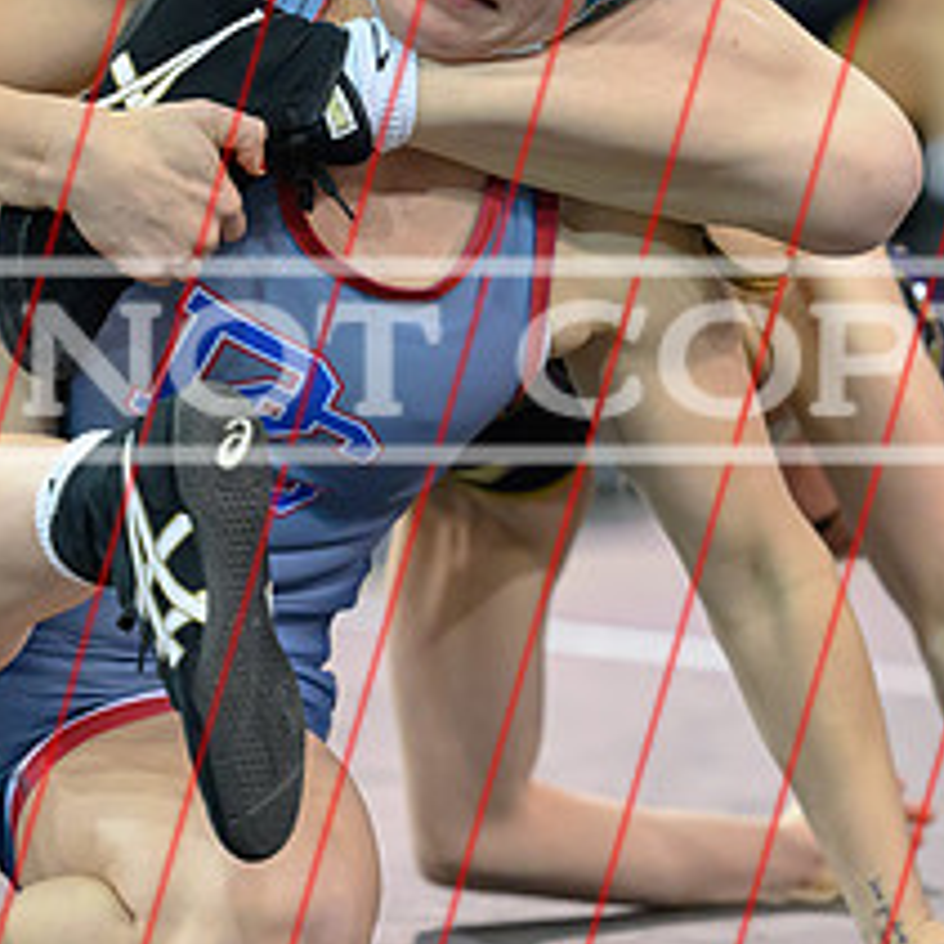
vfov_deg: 4.8
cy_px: 391
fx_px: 11169
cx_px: 358
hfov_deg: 4.8
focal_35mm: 362
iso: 5000
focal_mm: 155
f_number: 2.8
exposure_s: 1/800
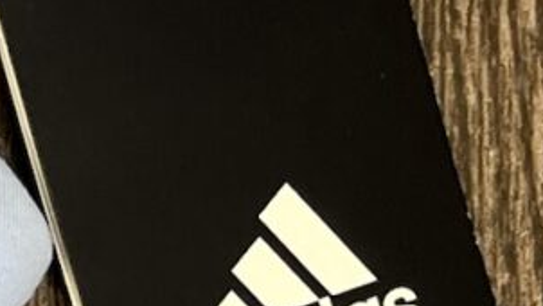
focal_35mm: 240
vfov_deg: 4.9
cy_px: -407
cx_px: -798
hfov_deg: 8.2
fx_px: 3456
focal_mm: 5.1
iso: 40
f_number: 1.6
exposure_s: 1/100
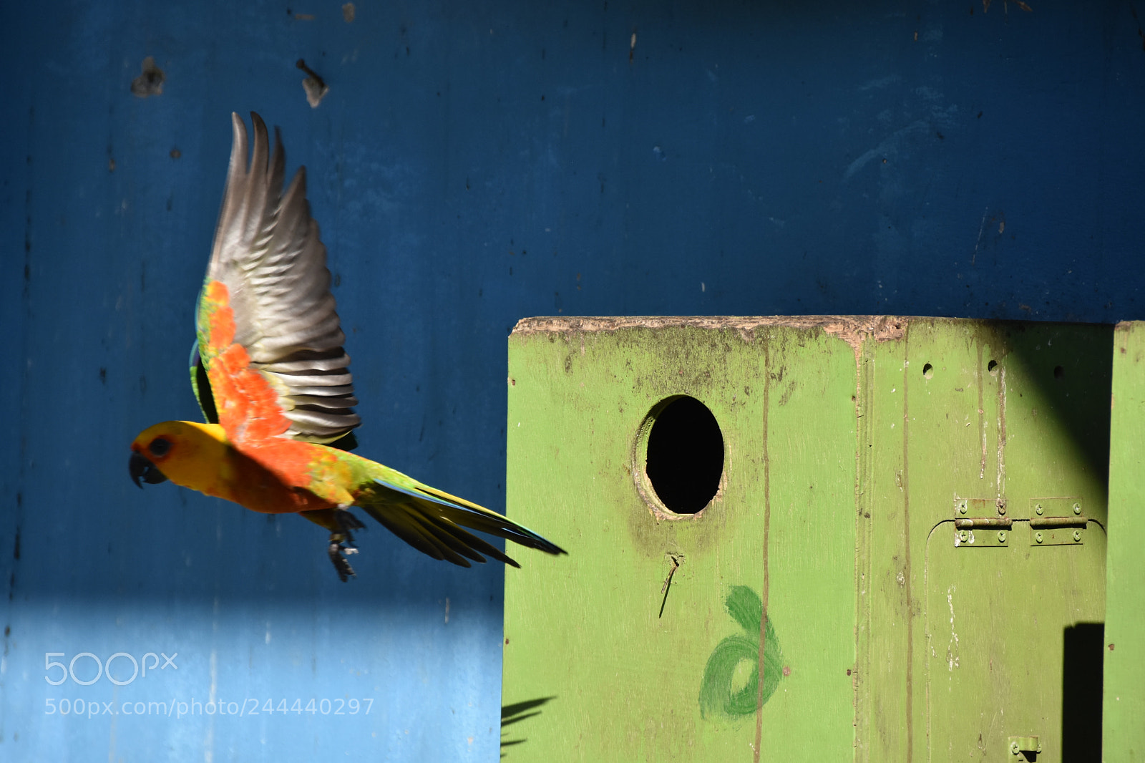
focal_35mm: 300
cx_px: 572
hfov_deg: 6.9
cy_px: 382
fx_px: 9539
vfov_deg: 4.6
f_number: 8
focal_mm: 200
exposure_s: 1/1000
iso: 560
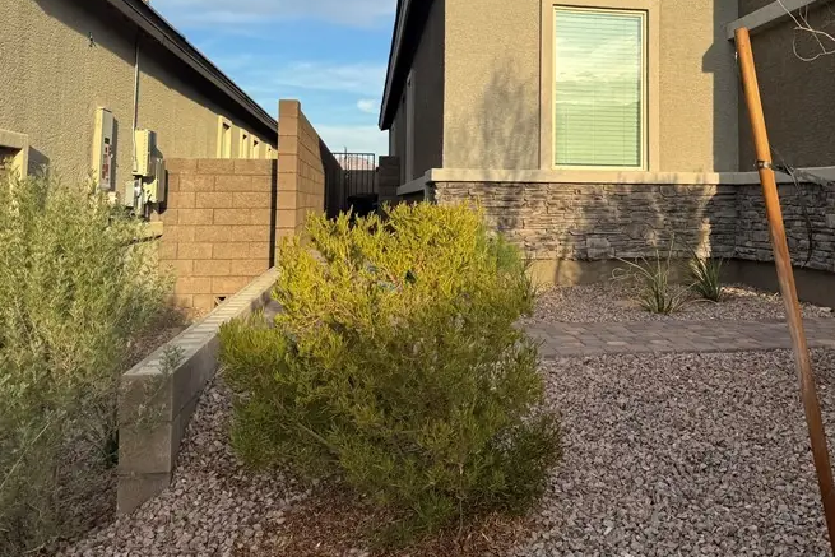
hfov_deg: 48.2
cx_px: 592
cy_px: 134
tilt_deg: +2.7
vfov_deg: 33.5
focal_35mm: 39
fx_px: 905
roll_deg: -0.6
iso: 80
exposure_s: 1/1980
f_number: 1.78
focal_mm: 6.76
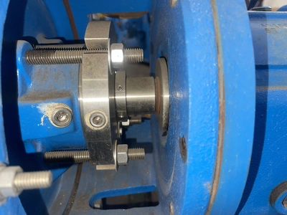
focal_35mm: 26
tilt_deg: -18.5
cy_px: 108
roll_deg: +0.7
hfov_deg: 67.3
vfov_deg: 53.1
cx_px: 144
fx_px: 216
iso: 32
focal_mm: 5.1
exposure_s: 1/66
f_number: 1.6
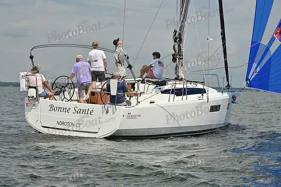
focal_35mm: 116
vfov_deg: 11.8
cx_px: 140
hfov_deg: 17.6
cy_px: 94
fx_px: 906
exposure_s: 1/1250
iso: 320
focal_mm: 116
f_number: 13
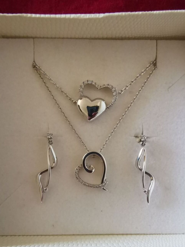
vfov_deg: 65.3
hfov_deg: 51.4
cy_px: 126
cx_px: 93
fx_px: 192
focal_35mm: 27
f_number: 2.2
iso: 800
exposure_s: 1/25
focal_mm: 2.35
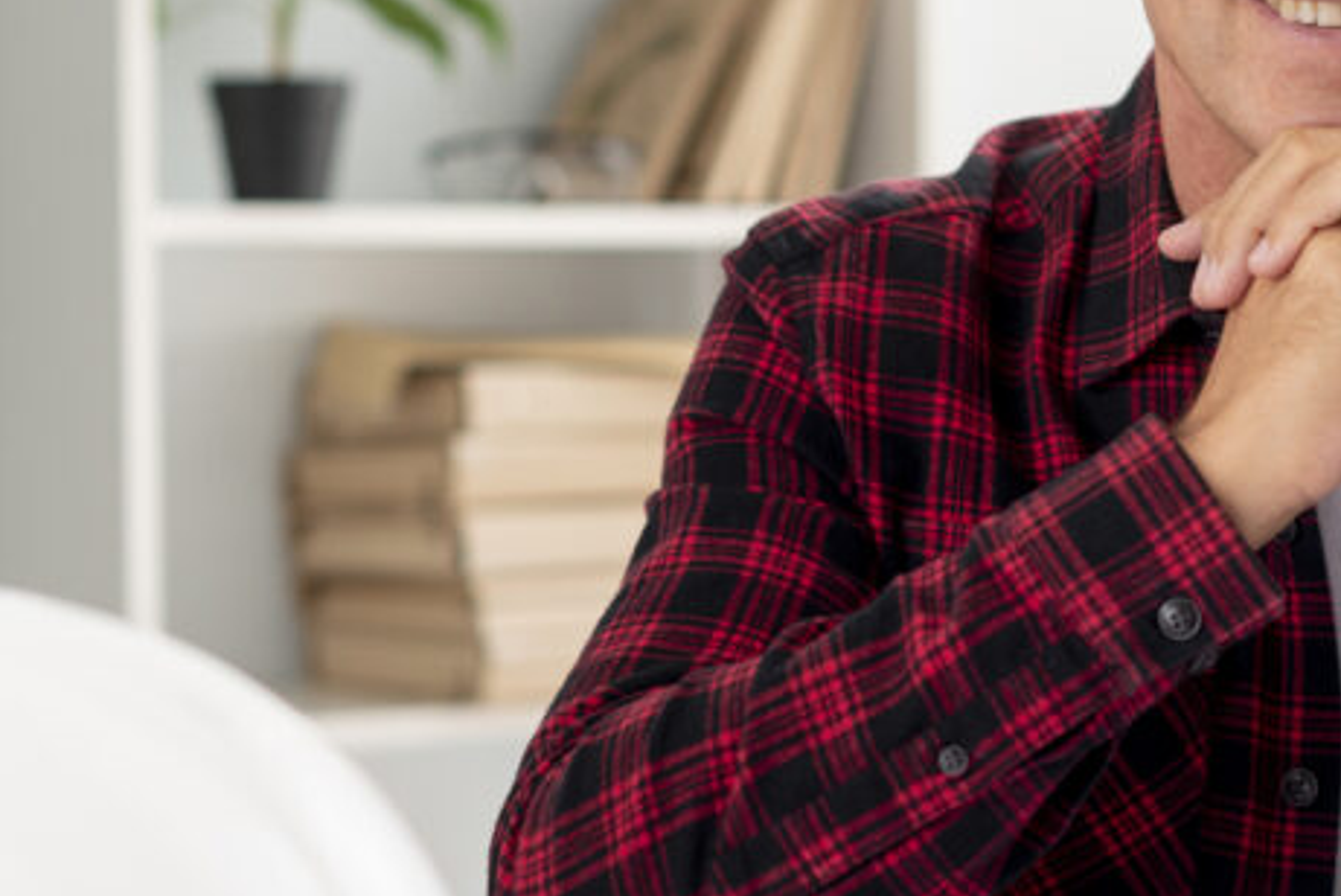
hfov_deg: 18.3
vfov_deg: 12.4
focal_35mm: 111
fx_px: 4137
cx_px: 1015
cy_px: 359
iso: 320
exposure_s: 1/160
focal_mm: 50
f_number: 2.8
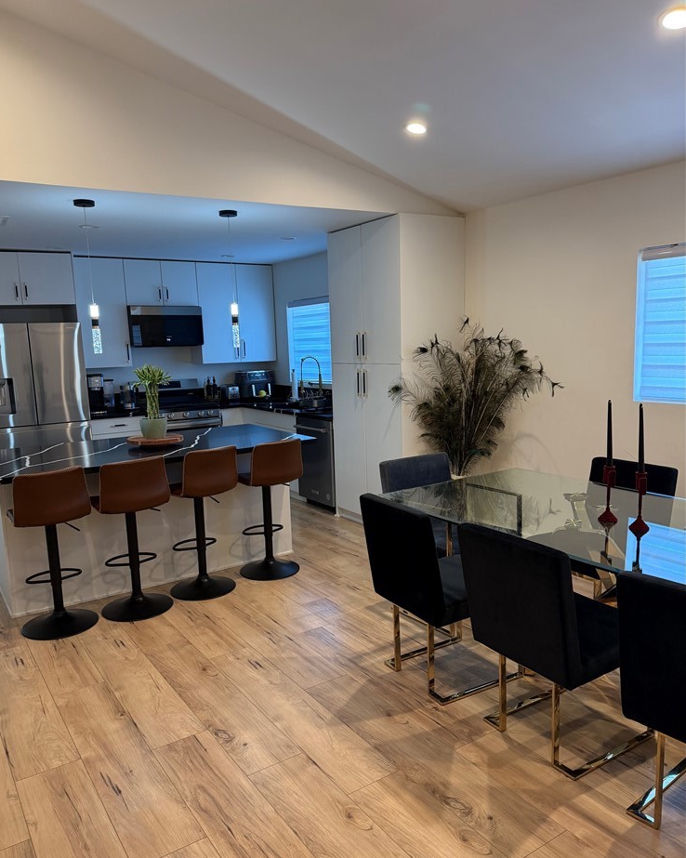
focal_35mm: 26
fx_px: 660
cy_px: 447
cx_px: 330
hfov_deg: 54.9
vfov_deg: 66.0
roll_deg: +2.3
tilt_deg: -9.6
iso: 200
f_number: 1.78
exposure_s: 1/60
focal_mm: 6.76
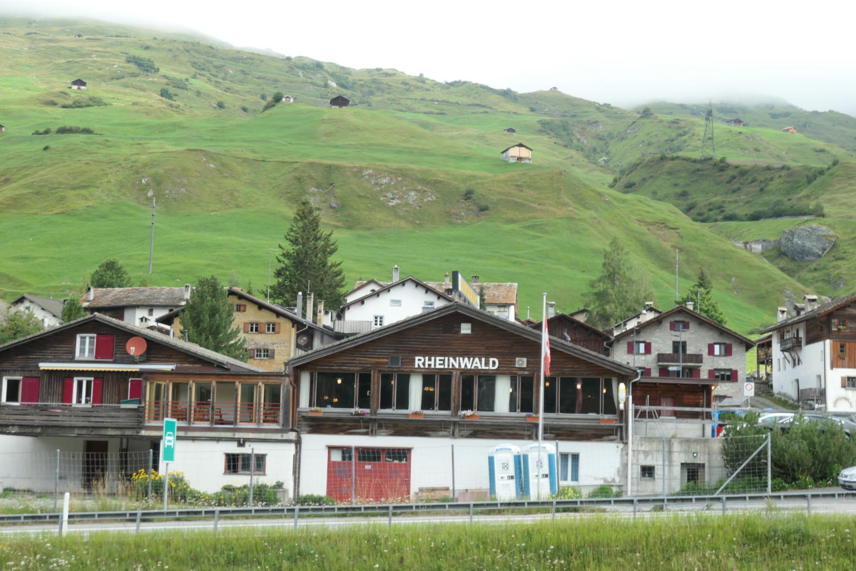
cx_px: 428
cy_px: 286
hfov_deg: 33.4
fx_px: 1427
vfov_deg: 22.6
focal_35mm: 60
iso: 200
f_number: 4.5
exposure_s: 1/250
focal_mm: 22
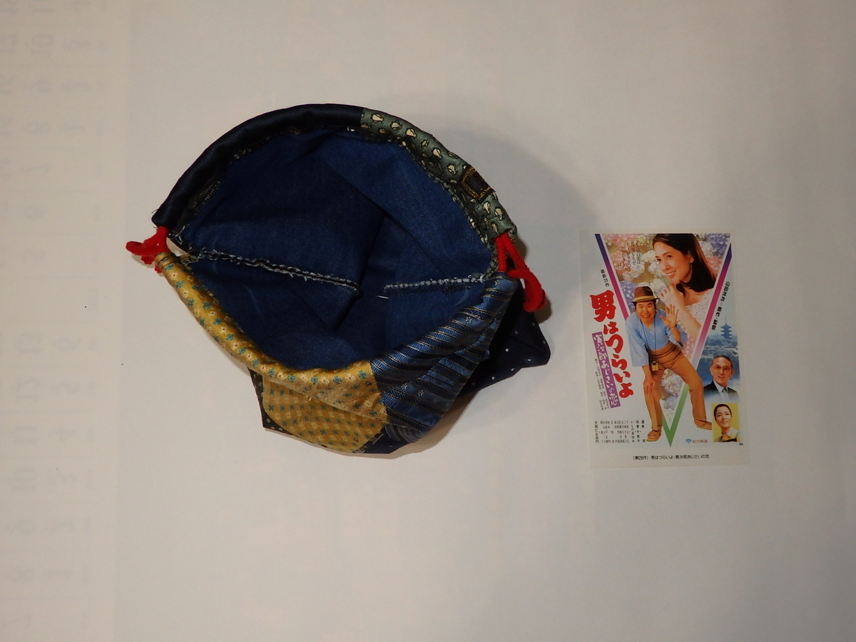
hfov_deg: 42.1
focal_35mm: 45
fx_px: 1113
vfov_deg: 32.2
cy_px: 321
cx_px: 428
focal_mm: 8
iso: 320
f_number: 3.8
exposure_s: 1/40
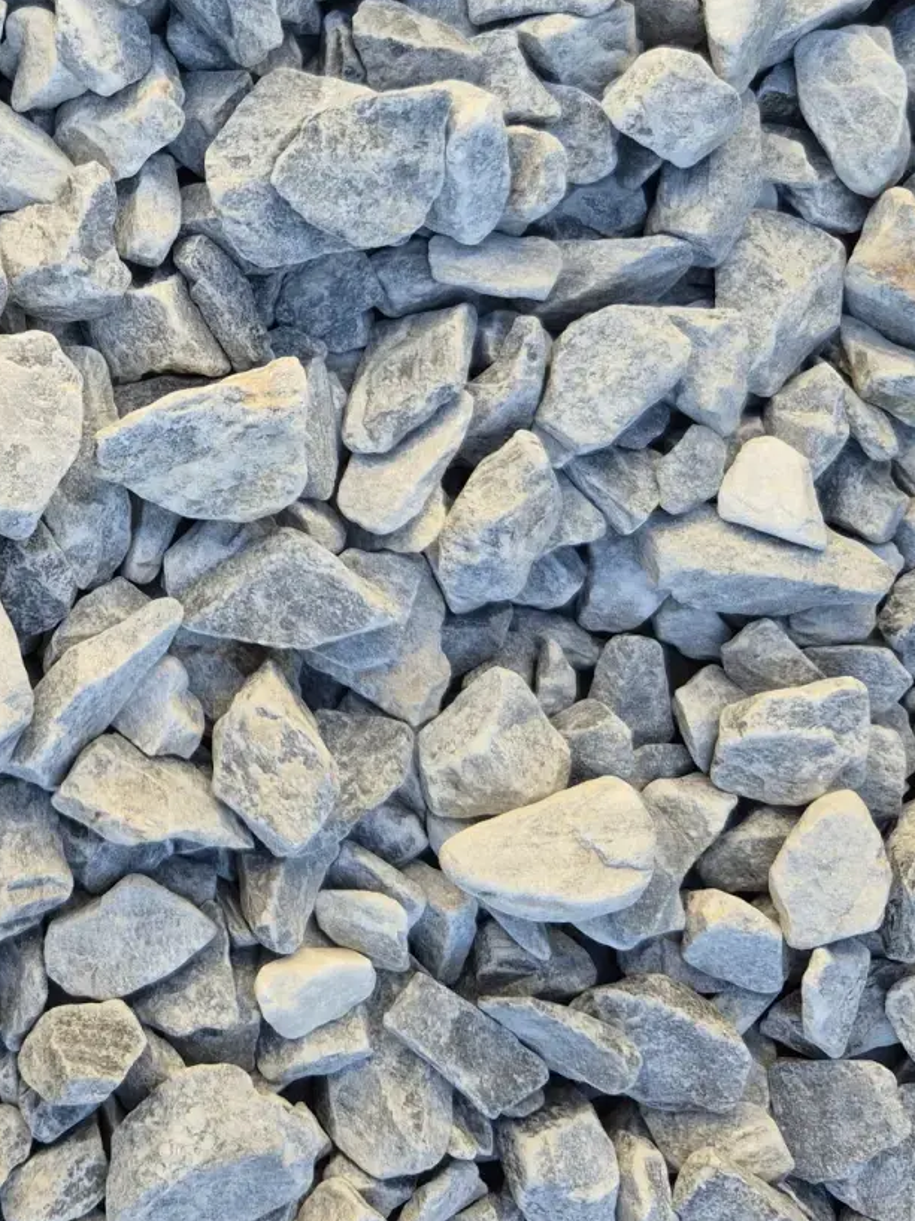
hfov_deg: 30.8
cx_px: 97
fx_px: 1587
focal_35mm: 45
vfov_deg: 41.2
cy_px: 355
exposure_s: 1/180
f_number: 1.8
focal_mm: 5.4
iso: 40
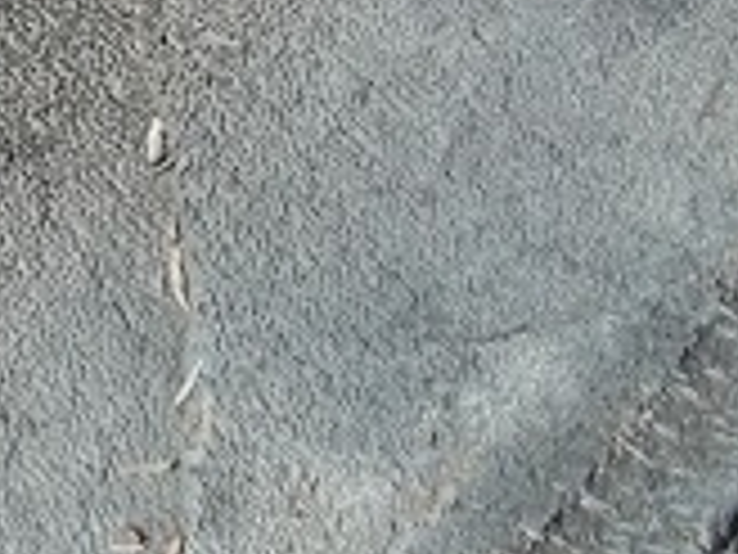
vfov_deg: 11.0
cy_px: 7
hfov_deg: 13.6
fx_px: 2857
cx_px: -466
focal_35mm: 134
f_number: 8.8
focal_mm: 5.7
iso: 80
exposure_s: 1/200
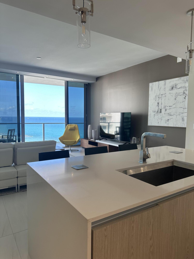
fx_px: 179
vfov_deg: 71.6
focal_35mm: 24
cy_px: 130
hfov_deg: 56.8
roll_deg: -0.5
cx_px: 97
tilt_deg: -3.3
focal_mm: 6.86
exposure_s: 1/349
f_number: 1.78
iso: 80
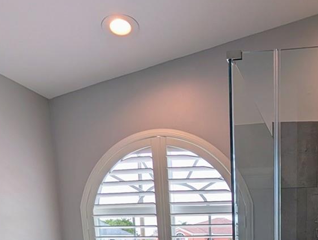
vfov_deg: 32.4
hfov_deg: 48.8
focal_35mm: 34
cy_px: 306
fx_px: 313
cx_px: 279
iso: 67
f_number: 1.7
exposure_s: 1/665
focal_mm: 2.02
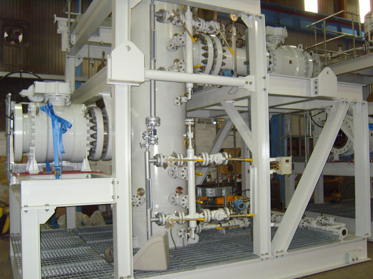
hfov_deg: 52.6
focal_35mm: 35
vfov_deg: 40.7
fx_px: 377
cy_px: 140
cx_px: 186
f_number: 2.8
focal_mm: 7.4
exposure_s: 1/30
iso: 300
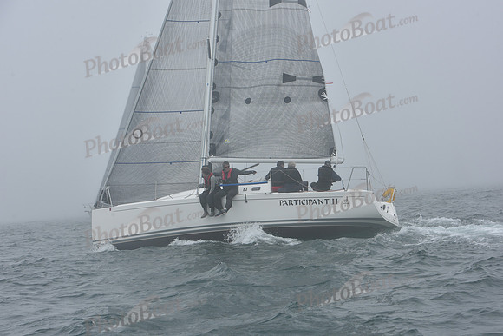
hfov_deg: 25.4
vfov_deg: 17.1
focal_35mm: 80
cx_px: 252
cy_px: 168
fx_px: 1118
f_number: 9
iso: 250
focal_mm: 80
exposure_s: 1/800
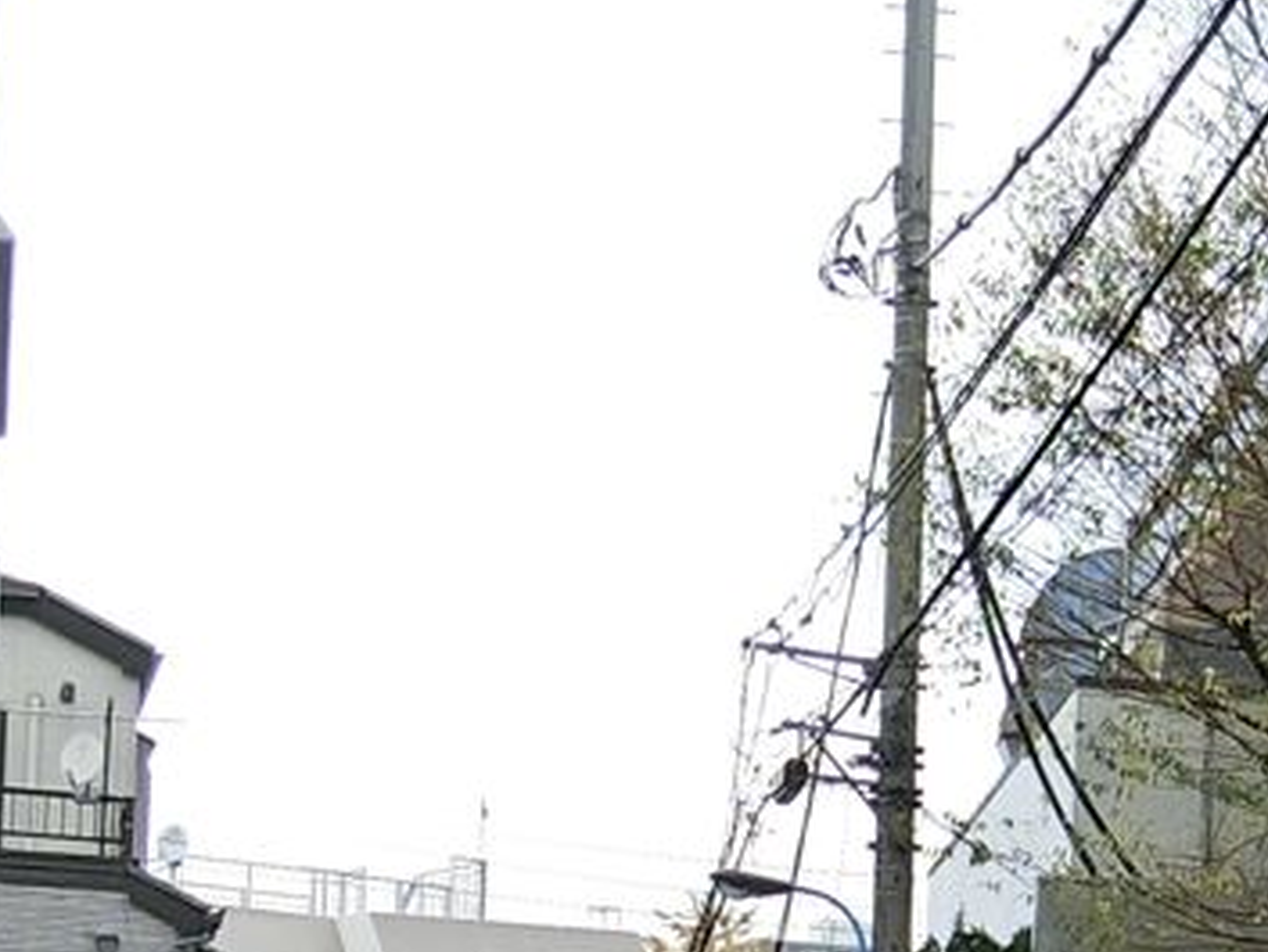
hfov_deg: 22.6
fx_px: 3151
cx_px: 898
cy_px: 1297
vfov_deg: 16.1
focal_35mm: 86
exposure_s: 1/400
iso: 80
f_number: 2.7
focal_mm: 4.06
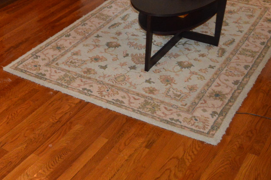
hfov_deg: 29.6
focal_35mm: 64
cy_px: -32
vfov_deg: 20.0
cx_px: 8
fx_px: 481
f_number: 3.5
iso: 1800
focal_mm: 18
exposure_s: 1/60
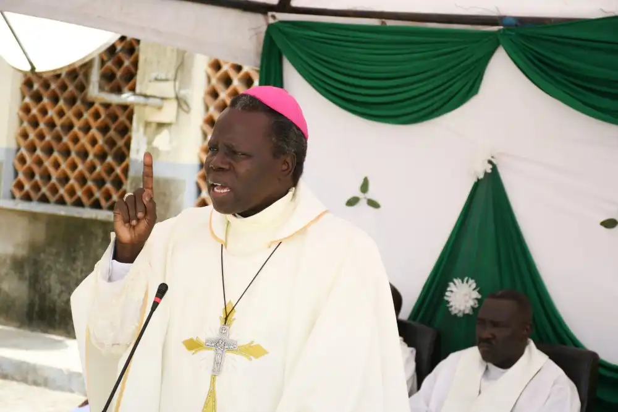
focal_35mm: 90
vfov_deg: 15.2
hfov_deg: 22.6
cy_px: 206
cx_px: 309
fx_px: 1544
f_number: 5.6
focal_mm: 60
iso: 100
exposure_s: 1/160
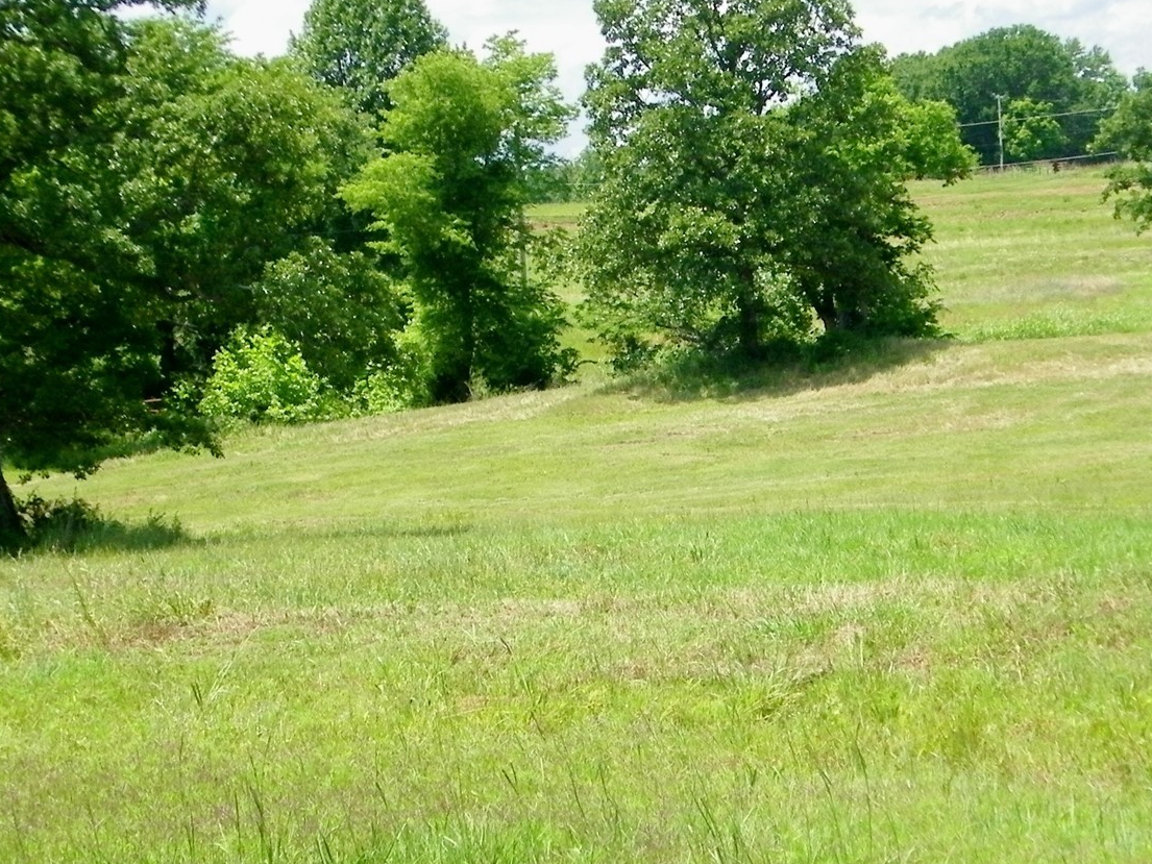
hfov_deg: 19.8
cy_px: 502
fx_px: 3295
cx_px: 756
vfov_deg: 14.9
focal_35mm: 99
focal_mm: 10.1
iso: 100
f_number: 8.2
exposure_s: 1/200
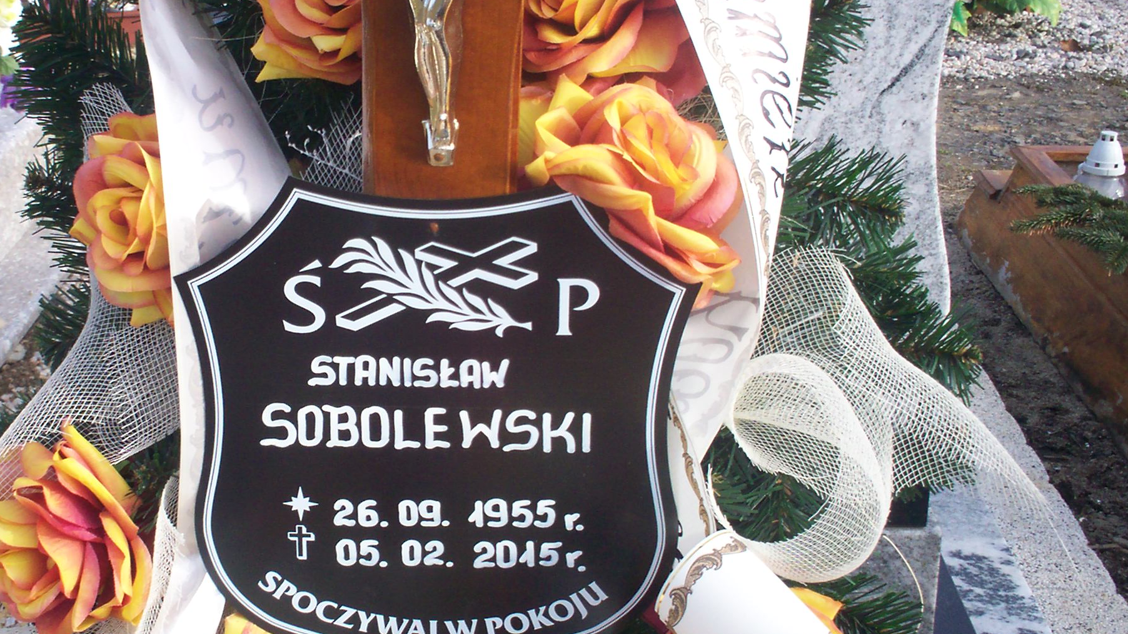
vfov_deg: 21.5
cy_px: 317
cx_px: 358
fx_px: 1675
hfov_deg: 36.7
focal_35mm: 56
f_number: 4.5
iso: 100
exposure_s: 1/182
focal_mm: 6
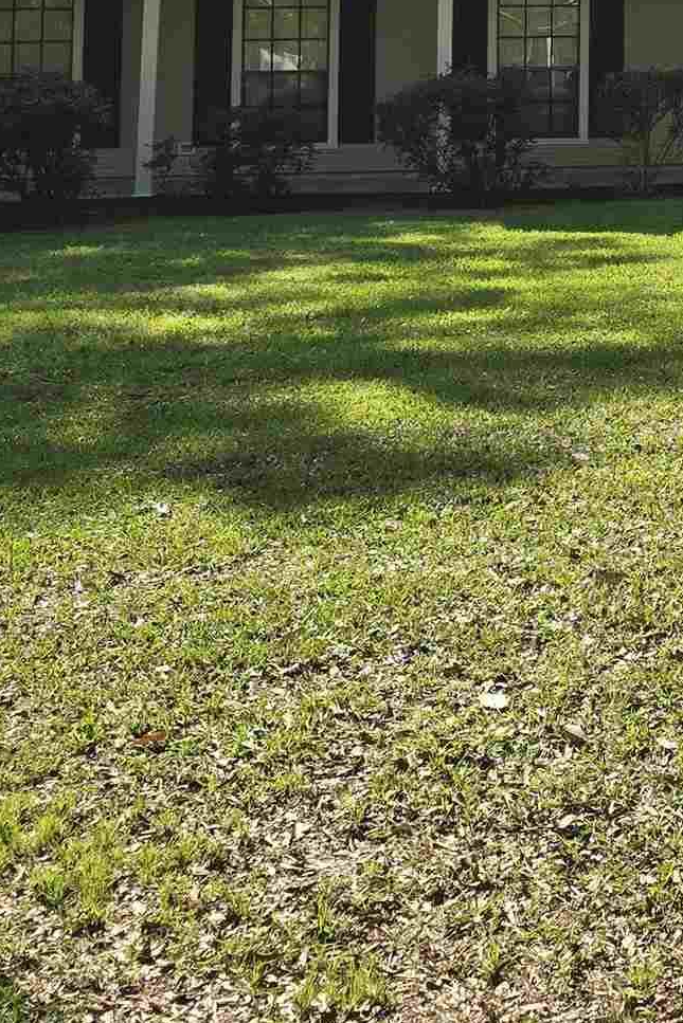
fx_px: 2162
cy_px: -123
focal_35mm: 76
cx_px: 945
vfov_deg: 24.7
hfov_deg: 16.7
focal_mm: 6.3
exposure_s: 1/579
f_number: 1.7
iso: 12
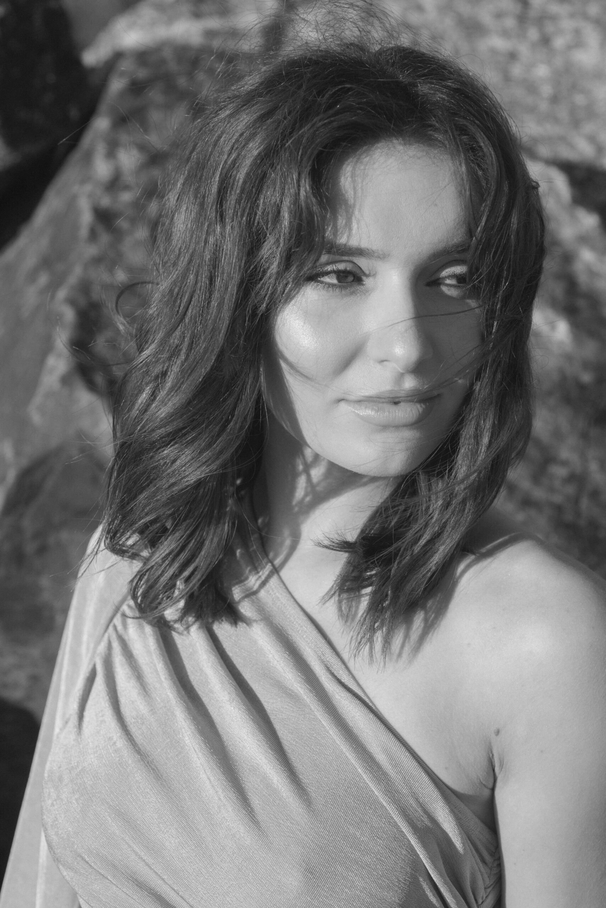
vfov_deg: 33.4
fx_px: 1513
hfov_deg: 22.6
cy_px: 454
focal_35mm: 60
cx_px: 303
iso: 400
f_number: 7.1
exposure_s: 1/800
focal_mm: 60
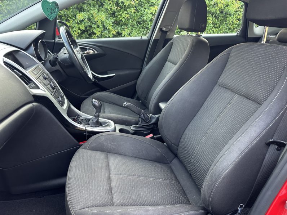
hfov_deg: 71.6
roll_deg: -4.6
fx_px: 199
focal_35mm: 24
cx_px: 144
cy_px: 108
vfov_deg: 56.8
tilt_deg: -21.6
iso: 250
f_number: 1.78
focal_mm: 6.86
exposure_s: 1/79
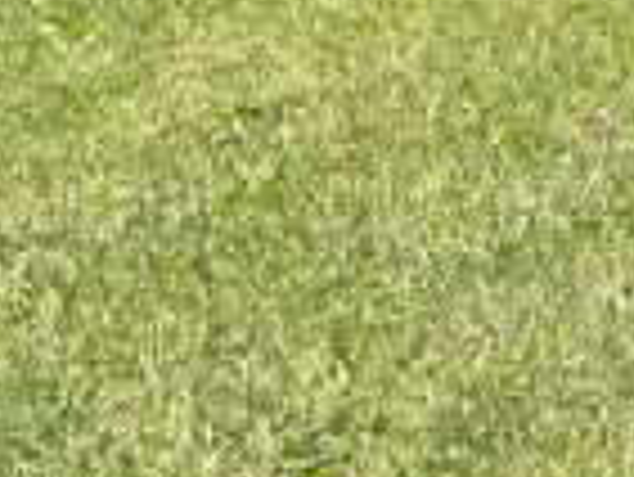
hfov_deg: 11.3
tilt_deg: -7.5
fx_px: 2695
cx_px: 1506
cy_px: -738
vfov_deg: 8.9
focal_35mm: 147
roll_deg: +4.0
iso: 32
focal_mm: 4.2
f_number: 1.6
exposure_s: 1/1171
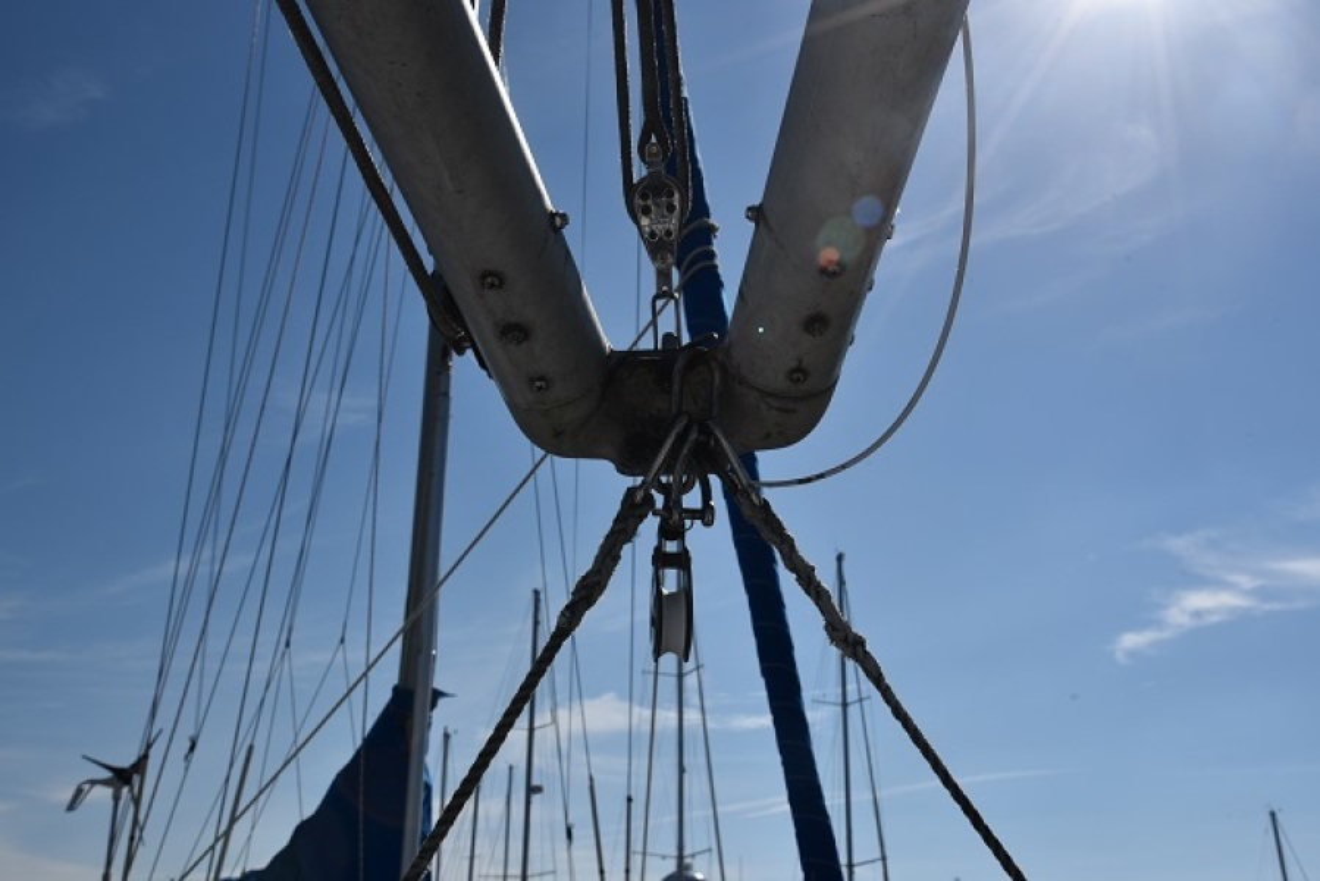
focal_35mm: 38
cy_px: 440
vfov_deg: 35.1
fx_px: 1394
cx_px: 660
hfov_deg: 50.7
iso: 200
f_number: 13
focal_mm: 38
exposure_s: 1/640
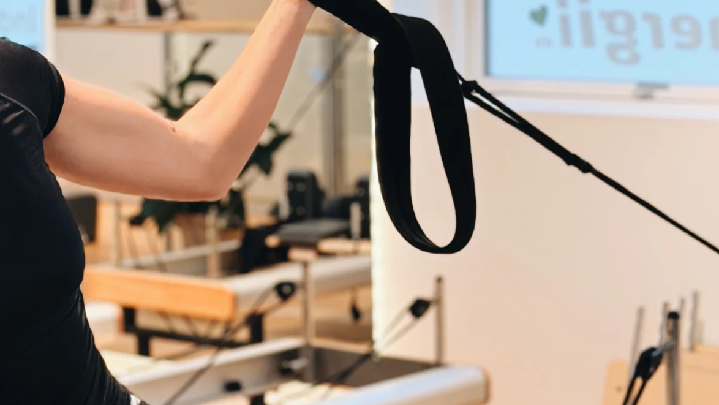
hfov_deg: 18.7
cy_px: 138
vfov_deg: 10.6
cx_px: 247
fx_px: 2174
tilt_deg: -5.5
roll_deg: +0.3
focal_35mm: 114
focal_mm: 6.76
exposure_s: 1/81
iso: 100
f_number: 1.78
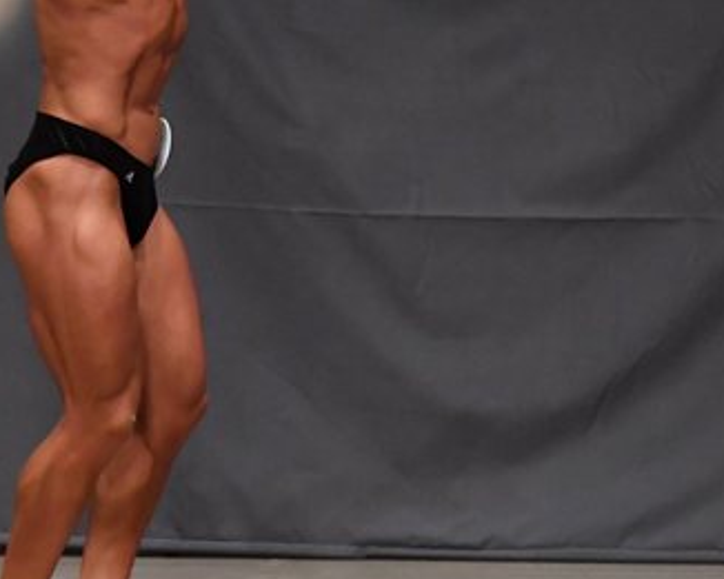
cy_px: 177
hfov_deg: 3.6
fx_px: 11467
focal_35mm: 535
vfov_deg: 2.9
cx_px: 161
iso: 6400
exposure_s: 1/400
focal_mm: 160
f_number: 5.6
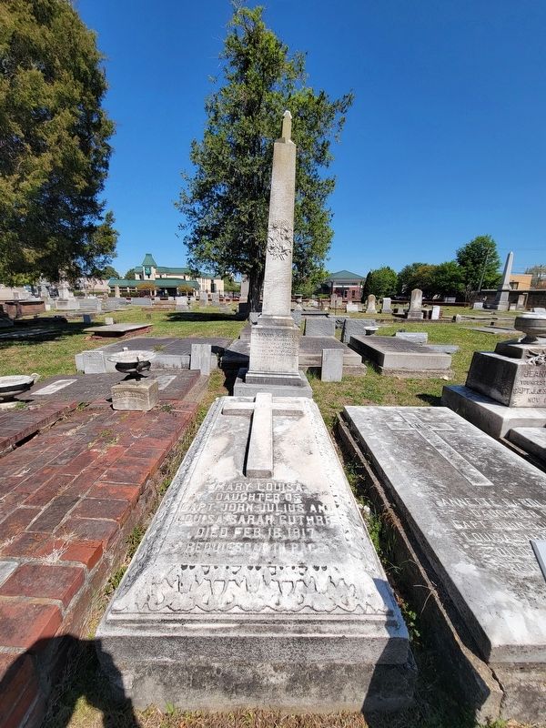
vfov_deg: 106.2
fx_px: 273
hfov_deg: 89.9
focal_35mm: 13
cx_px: 273
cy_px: 364
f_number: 2.2
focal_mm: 2.2
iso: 50
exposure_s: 1/2060
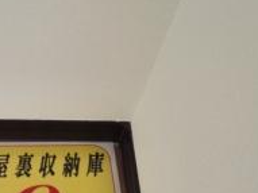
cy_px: 166
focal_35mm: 68
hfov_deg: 27.3
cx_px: 15
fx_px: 506
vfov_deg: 21.2
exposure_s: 1/33.3
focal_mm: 3.8
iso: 160
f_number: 2
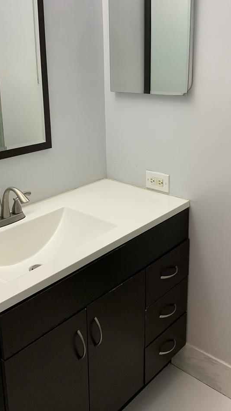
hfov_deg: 32.8
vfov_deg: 55.0
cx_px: 115
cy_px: 171
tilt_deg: -14.4
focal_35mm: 36
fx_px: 392
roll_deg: +2.4
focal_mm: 4.25
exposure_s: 1/120
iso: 100
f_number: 1.8
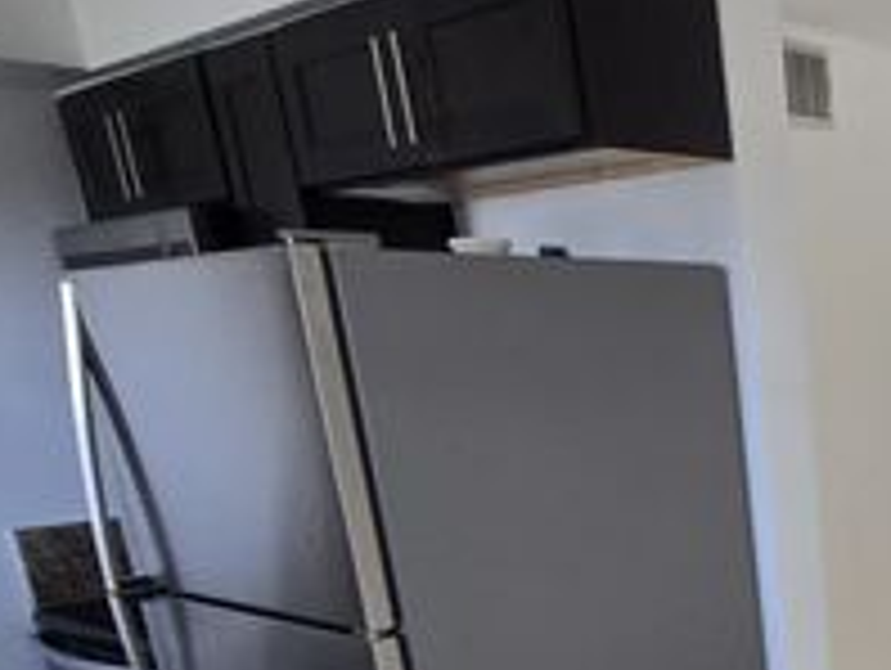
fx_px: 1082
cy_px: 742
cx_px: 1048
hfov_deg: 35.8
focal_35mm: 42
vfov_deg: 30.6
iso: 64
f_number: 2.2
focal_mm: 2.2
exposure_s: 1/60
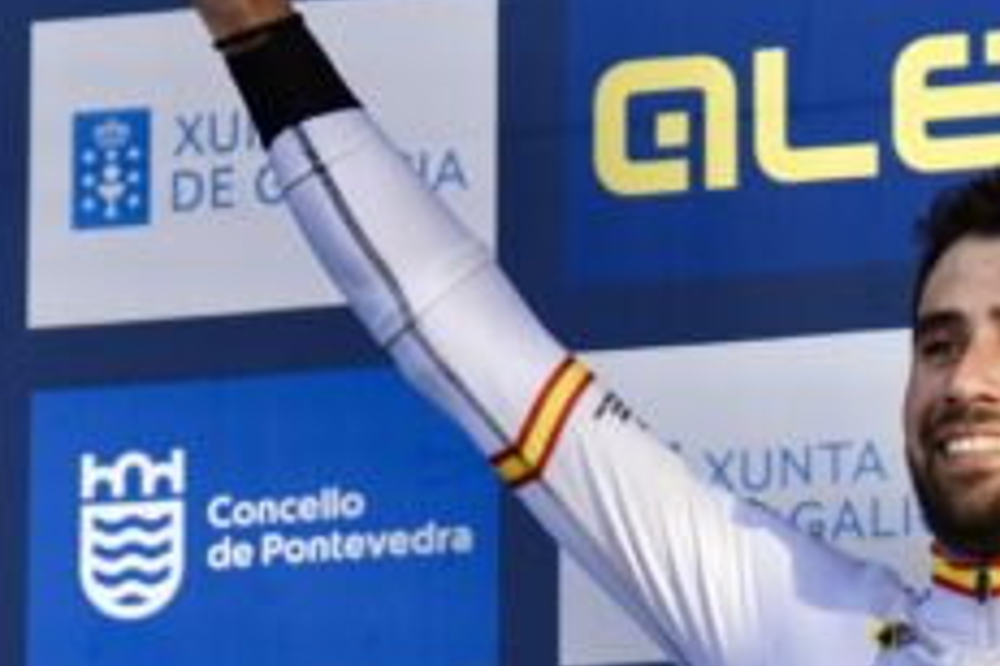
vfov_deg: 3.6
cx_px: 1074
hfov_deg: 5.4
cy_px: 839
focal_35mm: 381
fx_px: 10583
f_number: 4
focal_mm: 86
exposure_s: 1/640
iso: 180
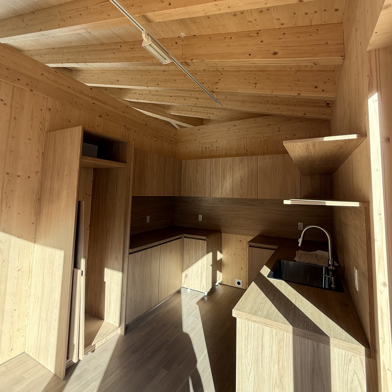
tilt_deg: +6.4
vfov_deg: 83.7
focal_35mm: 17
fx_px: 218
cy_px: 175
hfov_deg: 84.0
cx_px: 200
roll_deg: -2.3
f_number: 2.2
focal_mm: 2.22
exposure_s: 1/169
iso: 64
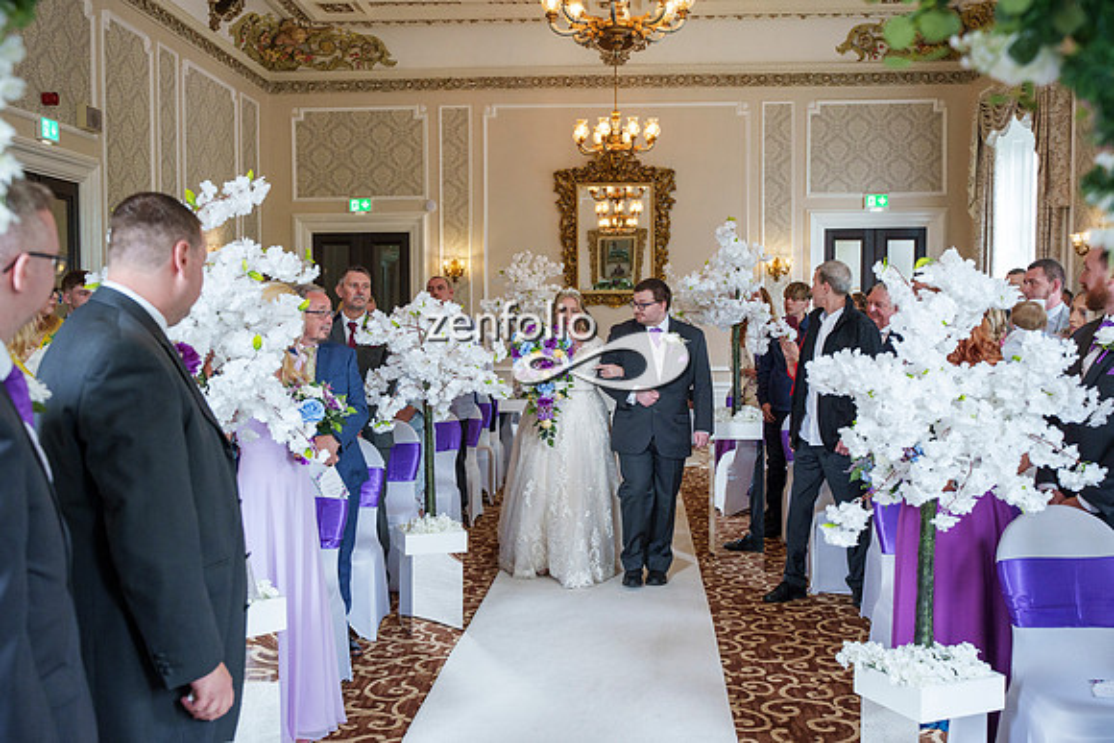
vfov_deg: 33.8
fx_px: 1225
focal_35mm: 40
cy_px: 372
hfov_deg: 48.9
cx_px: 557
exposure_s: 1/320
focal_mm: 38
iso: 1600
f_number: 4
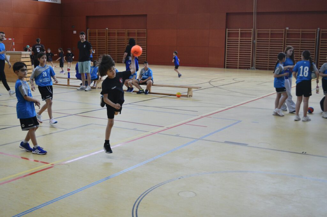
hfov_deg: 43.7
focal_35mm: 45
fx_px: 408
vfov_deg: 29.7
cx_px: 164
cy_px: 108
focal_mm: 30
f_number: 4.5
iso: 900
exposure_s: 1/500
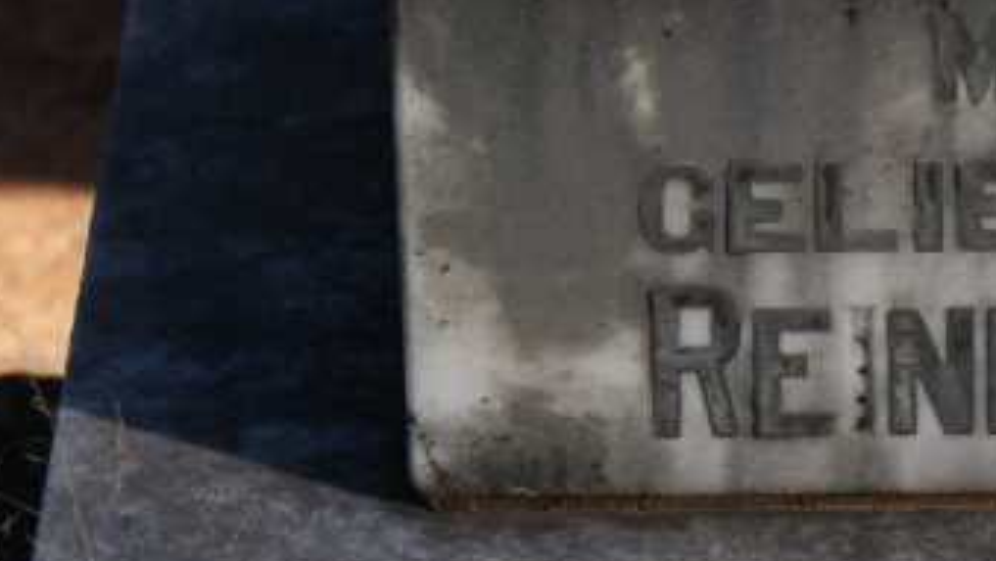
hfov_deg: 5.6
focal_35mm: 386
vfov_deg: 3.2
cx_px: 1210
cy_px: 502
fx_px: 10198
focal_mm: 70
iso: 100
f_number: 7.1
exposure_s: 1/160
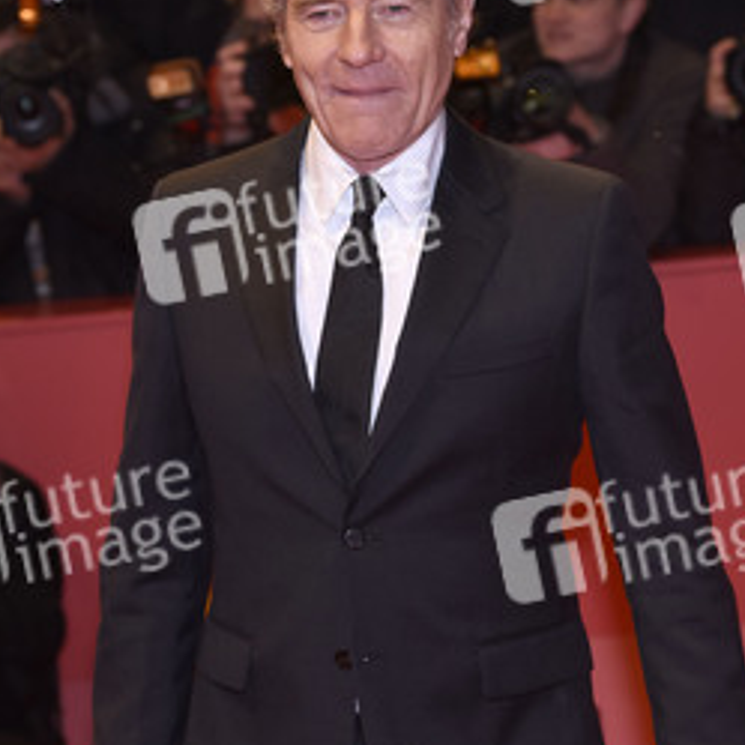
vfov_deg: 12.2
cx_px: 374
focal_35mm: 143
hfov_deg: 12.2
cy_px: 383
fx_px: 3482
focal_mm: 70
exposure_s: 1/400
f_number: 3.5
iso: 640
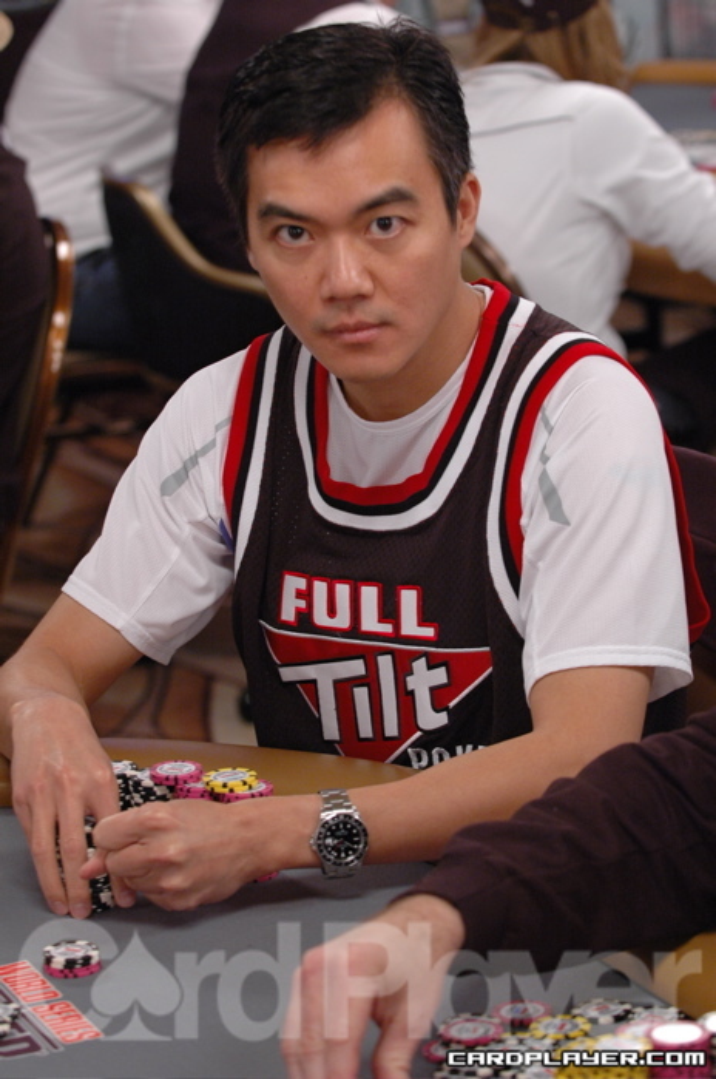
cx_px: 358
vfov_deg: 17.1
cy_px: 540
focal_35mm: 120
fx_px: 3590
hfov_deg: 11.4
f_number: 3.5
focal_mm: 80
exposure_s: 1/40
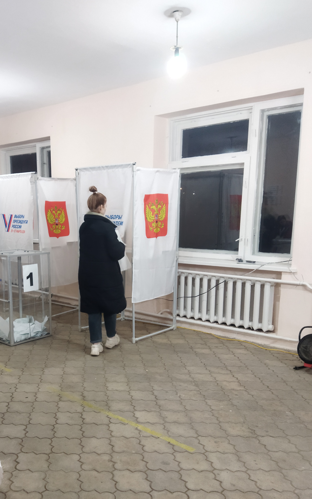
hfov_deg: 35.6
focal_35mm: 35
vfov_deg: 54.9
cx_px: 86
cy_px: 301
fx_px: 476
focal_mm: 4.71
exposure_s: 1/40
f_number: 1.79
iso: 384
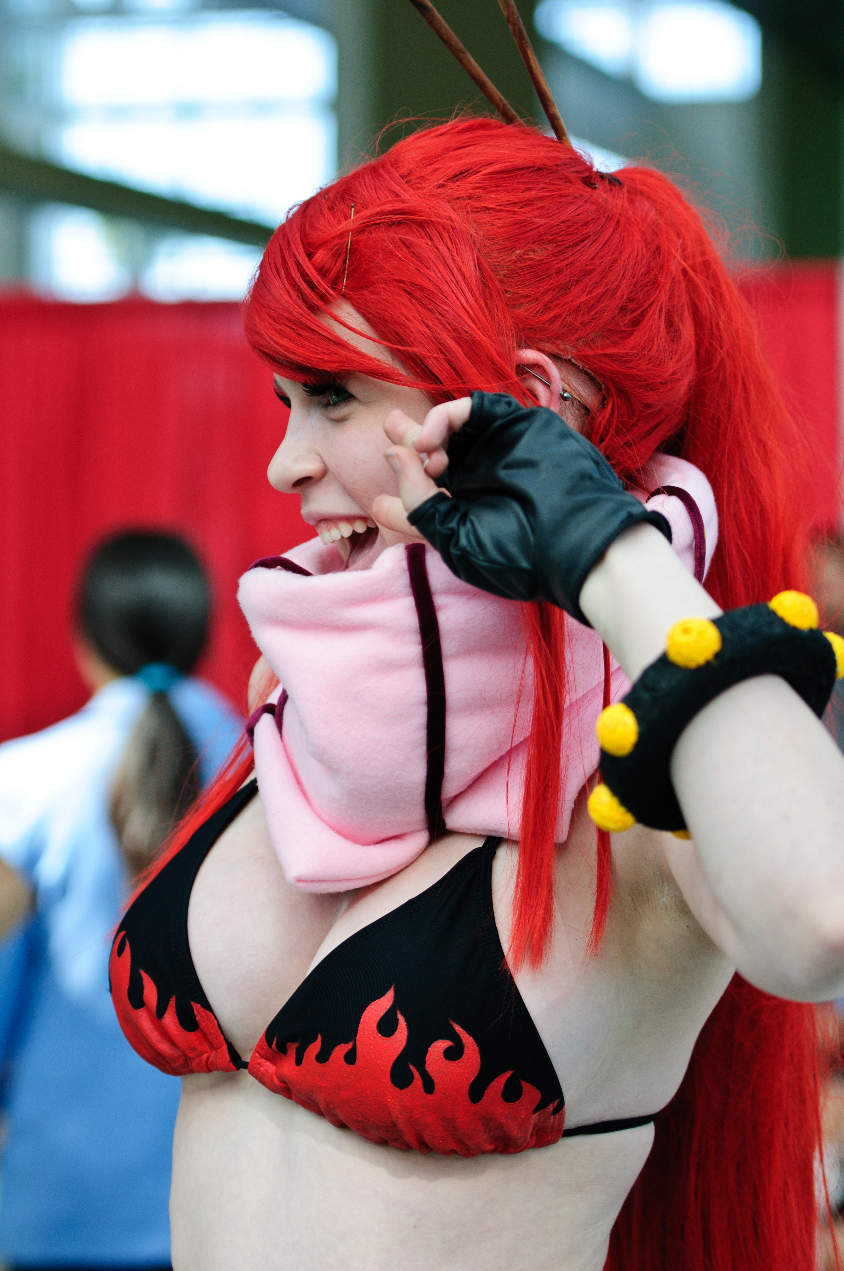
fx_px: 3702
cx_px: 422
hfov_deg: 13.0
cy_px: 636
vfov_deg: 19.5
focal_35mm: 105
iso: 250
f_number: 2.8
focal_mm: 70
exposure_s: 1/100
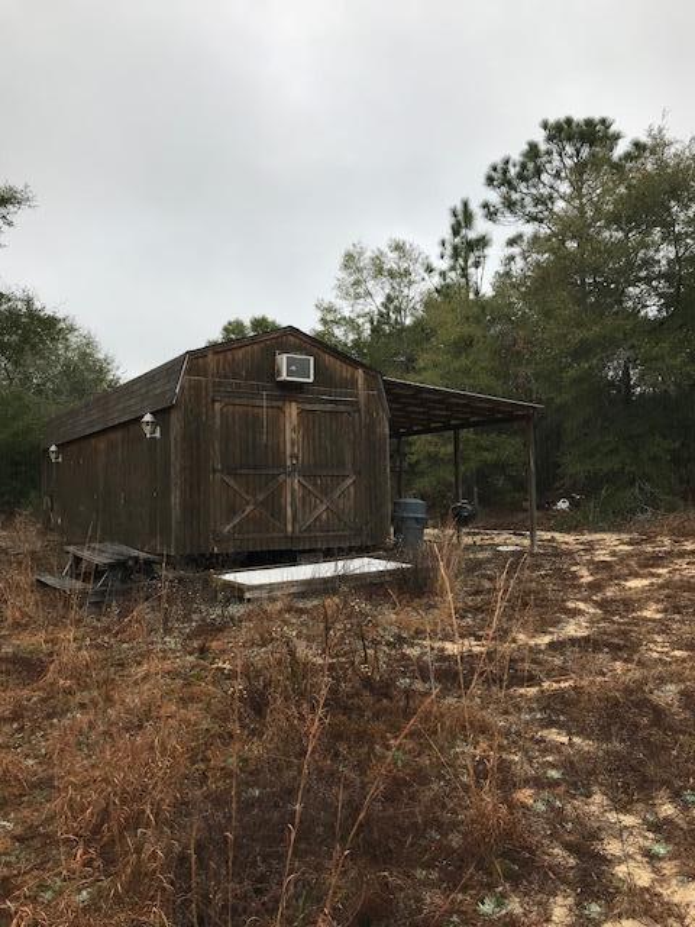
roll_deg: +0.6
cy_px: 464
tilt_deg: +4.4
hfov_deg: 49.7
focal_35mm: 28
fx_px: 750
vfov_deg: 63.4
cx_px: 348
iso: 20
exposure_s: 1/535
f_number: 1.8
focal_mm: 3.99
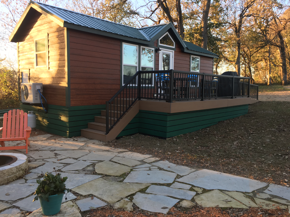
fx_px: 243
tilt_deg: -4.4
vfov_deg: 48.2
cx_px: 145
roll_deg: +0.5
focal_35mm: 29
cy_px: 108
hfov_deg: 61.7
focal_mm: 4.15
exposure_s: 1/60
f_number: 2.2
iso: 25
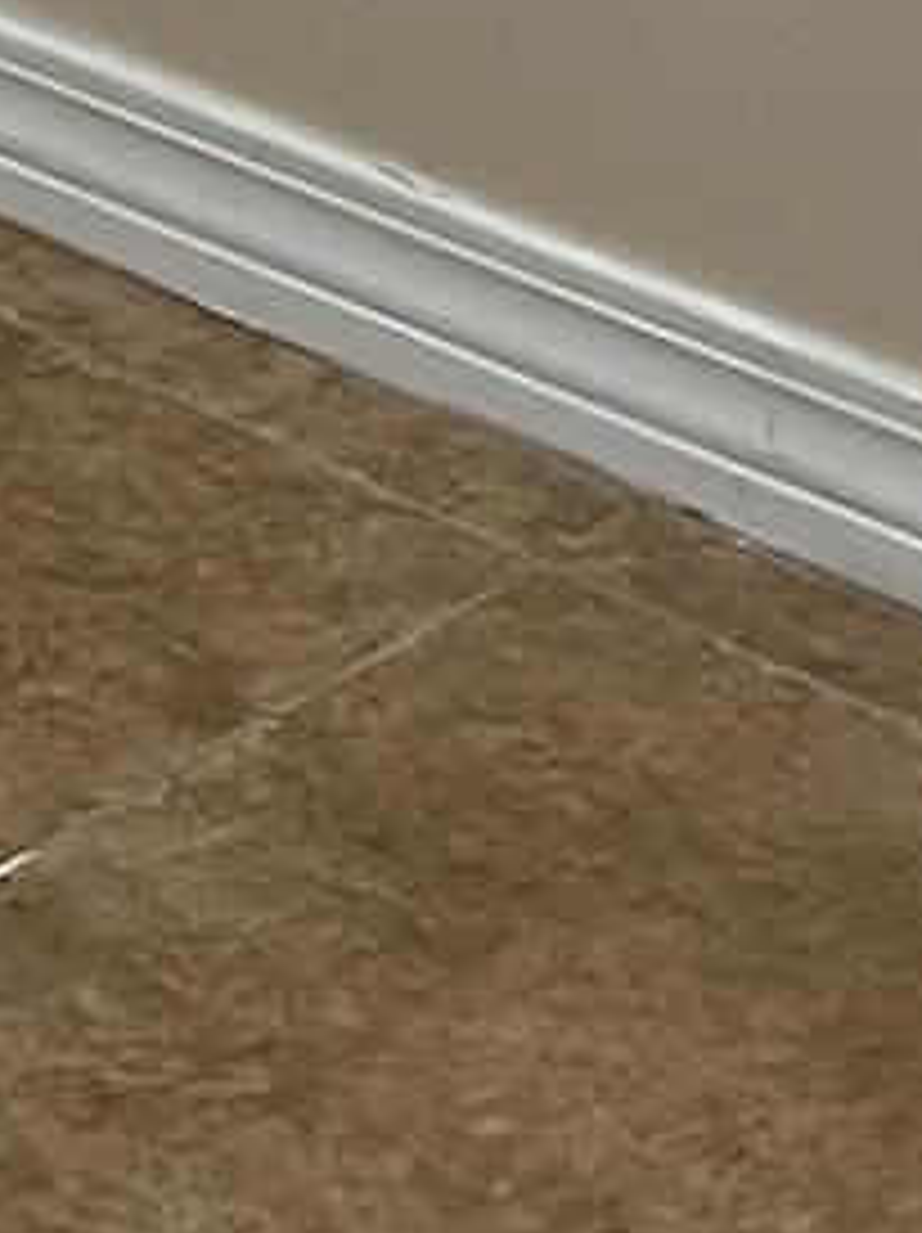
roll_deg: +2.0
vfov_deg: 9.7
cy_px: -1170
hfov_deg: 7.6
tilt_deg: -16.7
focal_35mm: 190
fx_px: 6758
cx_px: -747
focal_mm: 5.1
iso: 80
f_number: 1.6
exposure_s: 1/60
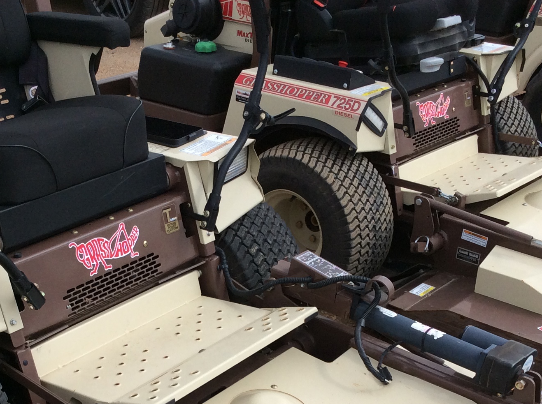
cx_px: 203
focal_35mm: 63
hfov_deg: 30.6
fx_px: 985
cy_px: 367
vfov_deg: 22.6
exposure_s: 1/1144
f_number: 2.4
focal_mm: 3.3
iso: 32
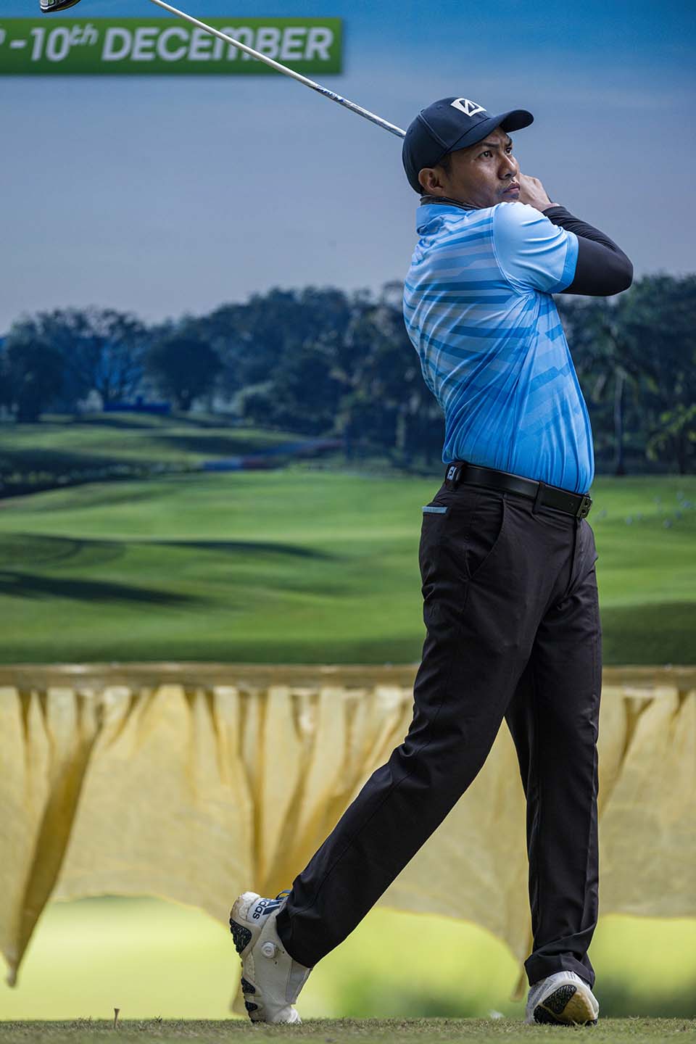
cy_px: 522
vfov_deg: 5.2
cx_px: 348
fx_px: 11599
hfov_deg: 3.4
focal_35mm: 400
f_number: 3.2
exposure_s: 1/5000
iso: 900
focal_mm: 400
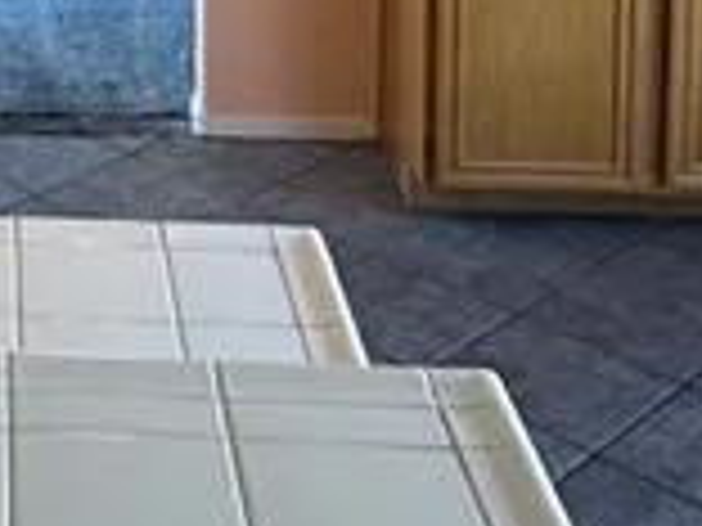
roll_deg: +1.1
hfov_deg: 19.5
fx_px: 1866
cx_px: -225
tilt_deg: -6.2
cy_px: -454
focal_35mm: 92
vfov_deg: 14.0
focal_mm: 2.22
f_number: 2.2
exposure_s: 1/120
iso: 160
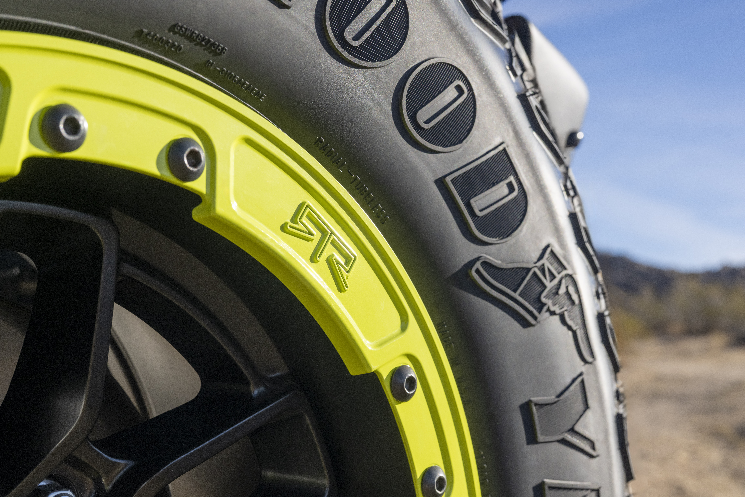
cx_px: 372
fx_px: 1035
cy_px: 248
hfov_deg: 39.6
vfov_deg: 27.0
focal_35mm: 50
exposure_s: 1/400
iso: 500
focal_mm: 50
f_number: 8
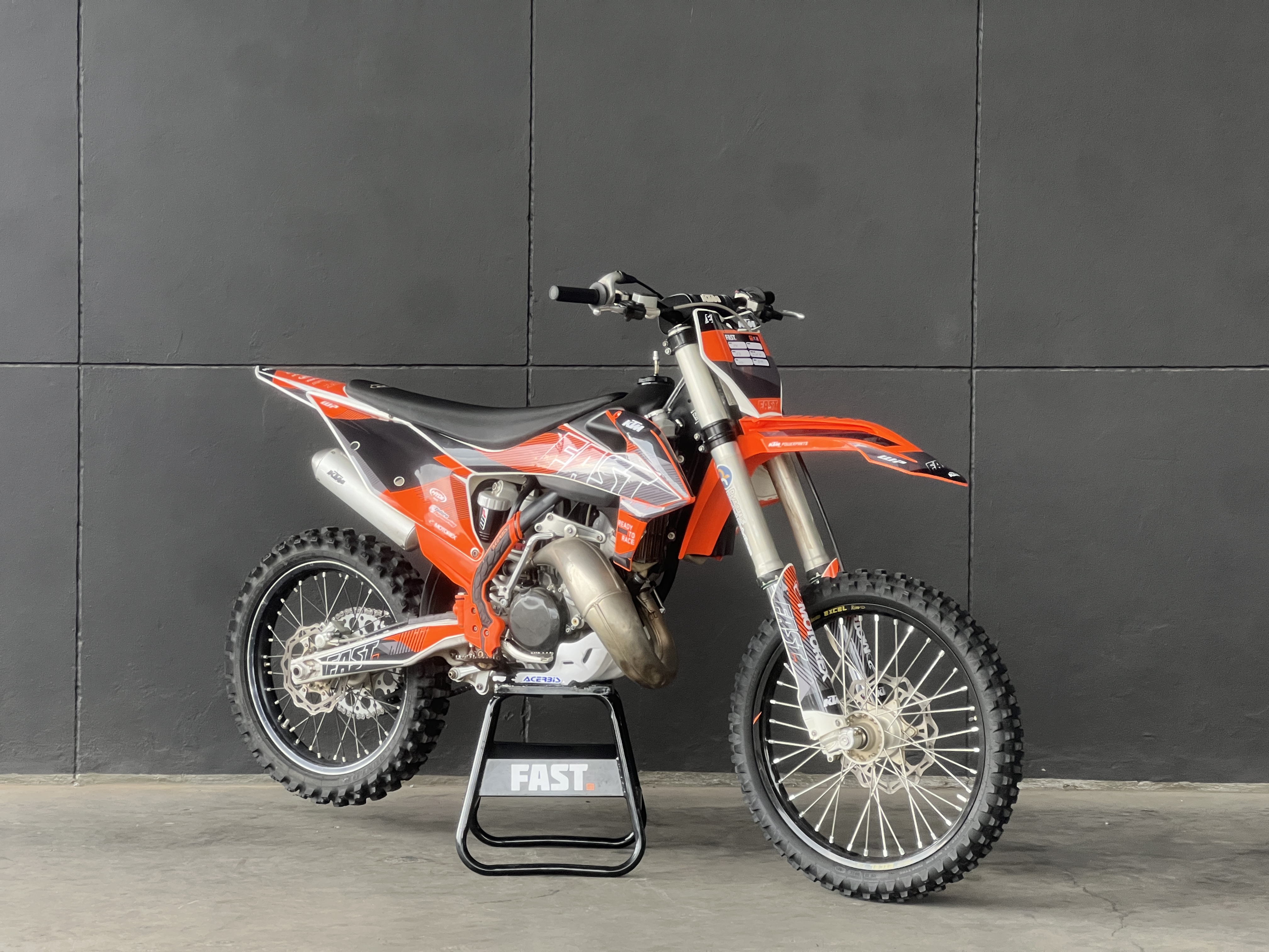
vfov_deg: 19.1
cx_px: 634
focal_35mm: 77
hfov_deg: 25.3
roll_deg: -1.3
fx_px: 2823
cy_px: 476
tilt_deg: -1.8
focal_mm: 9
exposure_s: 1/99
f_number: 2.8
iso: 160
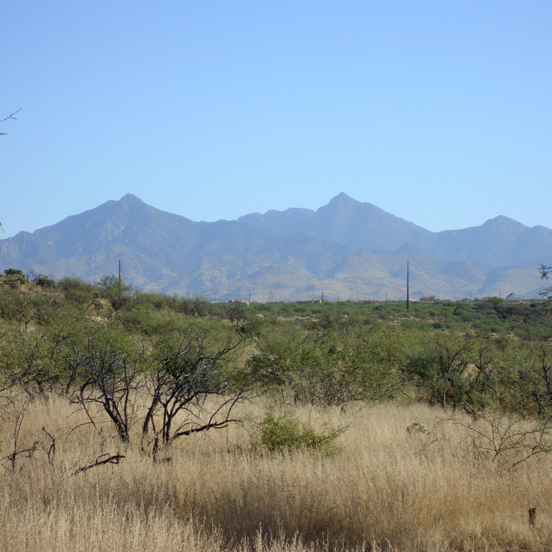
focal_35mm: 135
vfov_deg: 12.9
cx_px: 295
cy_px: 276
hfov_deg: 12.9
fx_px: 2436
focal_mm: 18.9
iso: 50
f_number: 5.4
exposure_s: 1/346
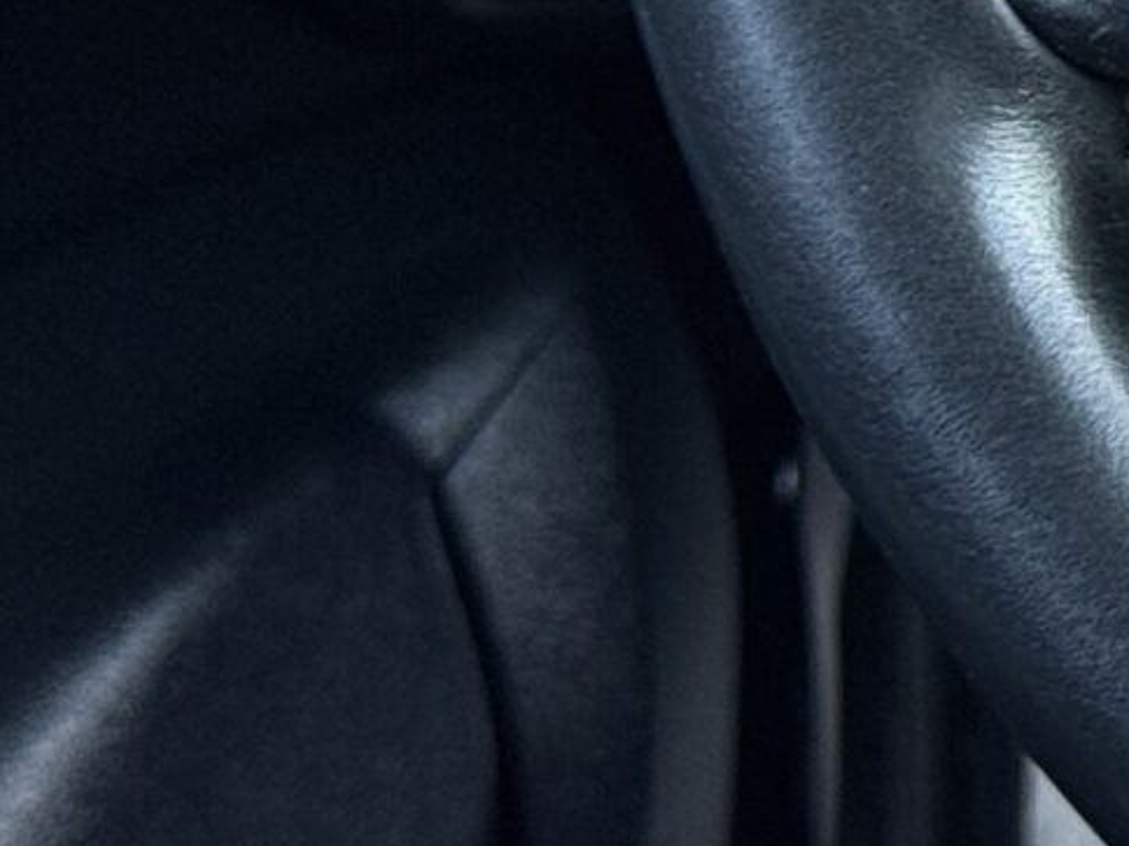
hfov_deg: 7.3
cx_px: 2645
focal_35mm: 254
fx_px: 8284
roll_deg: +0.2
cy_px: -660
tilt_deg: -31.3
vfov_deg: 5.8
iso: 200
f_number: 1.78
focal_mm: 6.76
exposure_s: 1/60
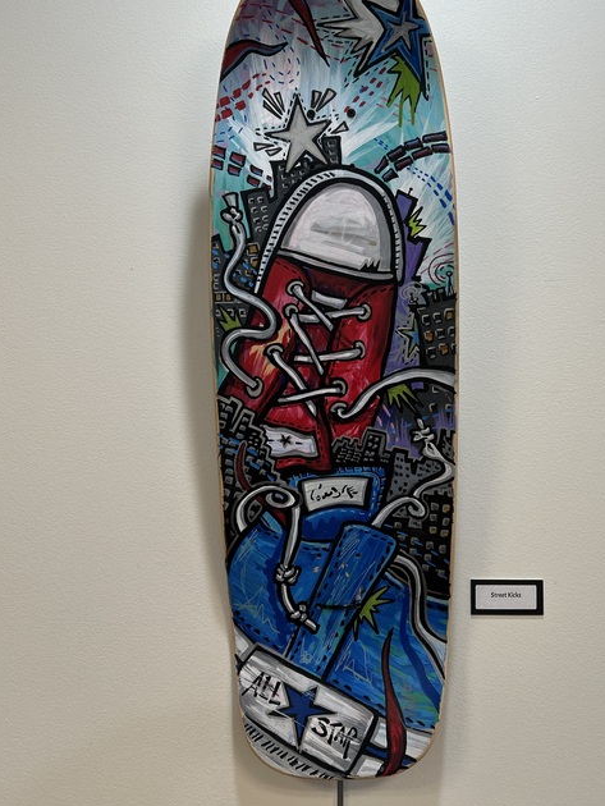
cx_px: 357
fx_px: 768
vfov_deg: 55.1
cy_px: 338
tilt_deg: +3.6
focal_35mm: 33
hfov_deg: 42.8
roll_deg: -0.6
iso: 80
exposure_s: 1/120
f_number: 1.5
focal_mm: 5.7
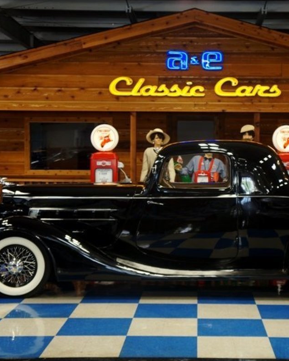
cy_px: 181
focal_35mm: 64
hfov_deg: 23.7
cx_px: 197
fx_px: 684
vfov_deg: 29.6
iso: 320
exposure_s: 1/60
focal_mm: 30
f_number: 4
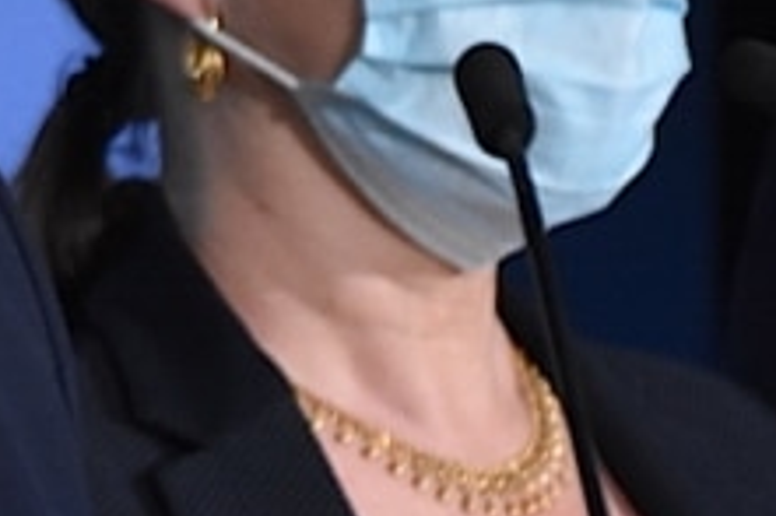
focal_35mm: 495
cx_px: -179
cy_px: -235
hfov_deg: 4.2
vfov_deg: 2.8
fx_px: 10656
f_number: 5.3
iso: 2500
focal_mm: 95
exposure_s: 1/160
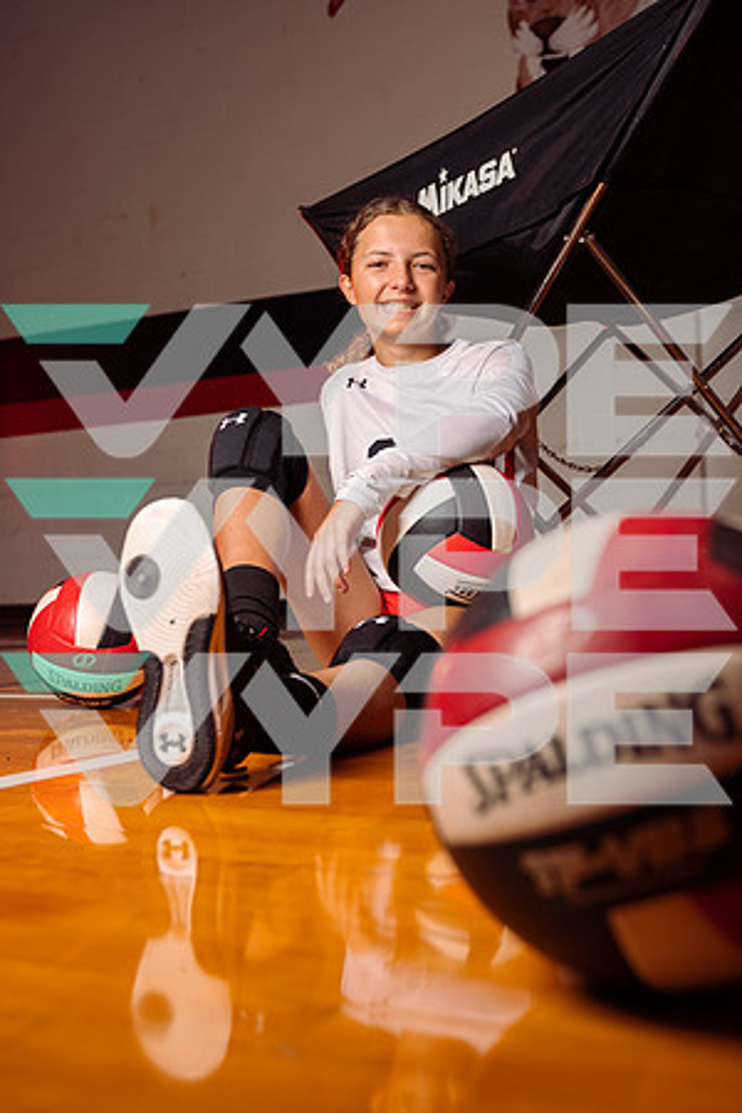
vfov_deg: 44.5
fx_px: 1360
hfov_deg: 30.5
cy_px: 556
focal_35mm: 44
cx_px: 371
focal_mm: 44
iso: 125
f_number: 4.5
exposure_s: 1/200
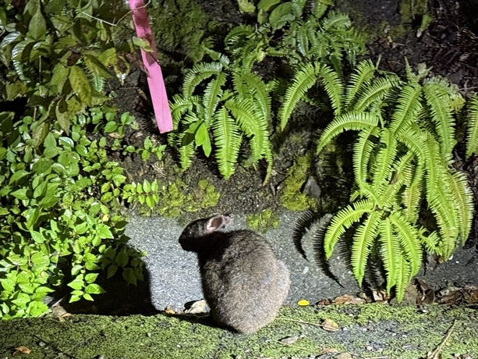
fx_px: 1298
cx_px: 214
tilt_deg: -24.9
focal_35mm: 94
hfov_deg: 20.9
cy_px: 304
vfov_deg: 15.6
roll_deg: -2.1
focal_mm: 6.76
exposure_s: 1/30
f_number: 1.78
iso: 640
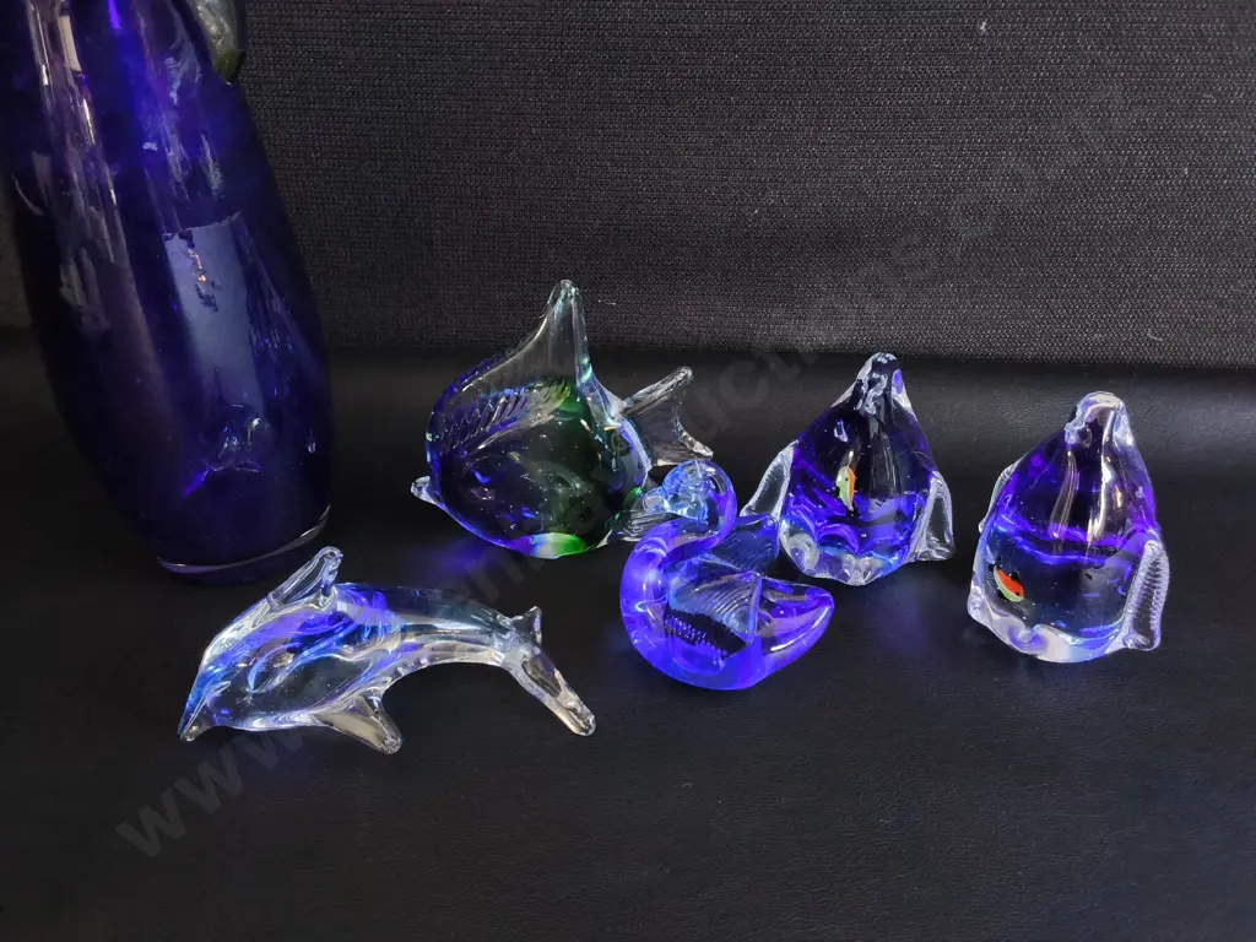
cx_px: 628
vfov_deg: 51.4
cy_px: 471
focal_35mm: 27
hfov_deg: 65.3
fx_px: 980
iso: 250
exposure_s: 1/60
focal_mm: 2.87
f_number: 2
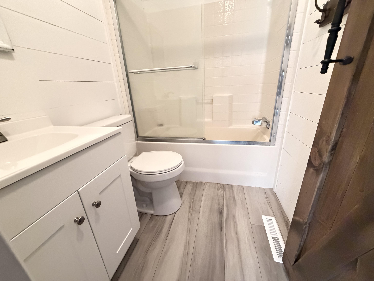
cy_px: 140
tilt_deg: -19.2
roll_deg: +2.8
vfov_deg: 85.7
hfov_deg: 102.1
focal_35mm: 14
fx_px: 151
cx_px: 187
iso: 1250
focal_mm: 2.22
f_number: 2.2
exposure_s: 1/40
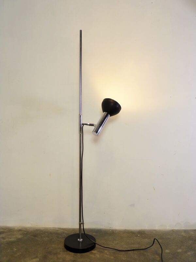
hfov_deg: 46.8
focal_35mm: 30
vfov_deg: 60.0
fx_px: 226
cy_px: 131
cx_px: 98
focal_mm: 5.4
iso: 80
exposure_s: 1/50
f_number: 3
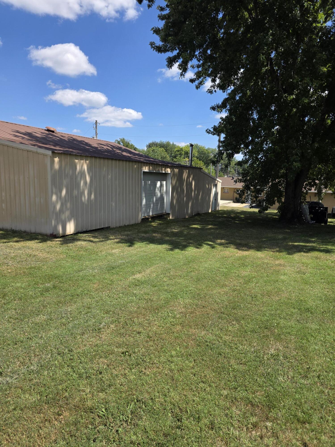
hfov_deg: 58.9
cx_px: 168
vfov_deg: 73.9
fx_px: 297
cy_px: 224
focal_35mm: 23
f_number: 1.7
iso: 80
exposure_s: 1/4766
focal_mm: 6.3
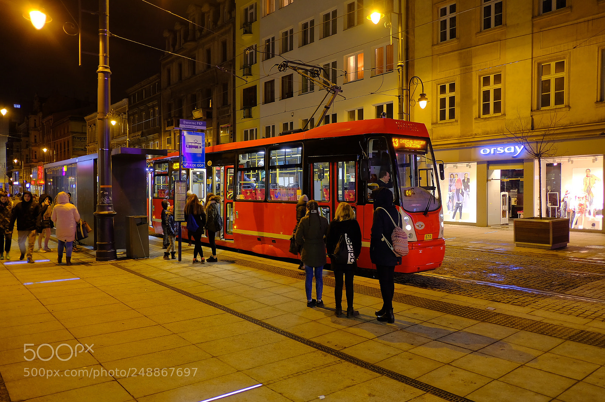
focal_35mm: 27
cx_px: 302
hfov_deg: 67.4
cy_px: 201
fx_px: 453
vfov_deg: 47.9
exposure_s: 1/15
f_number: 2
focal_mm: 18
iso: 500
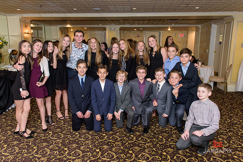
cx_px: 123
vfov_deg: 48.4
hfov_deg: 67.9
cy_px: 81
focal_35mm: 27
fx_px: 180
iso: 1250
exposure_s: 1/125
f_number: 4
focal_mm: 24
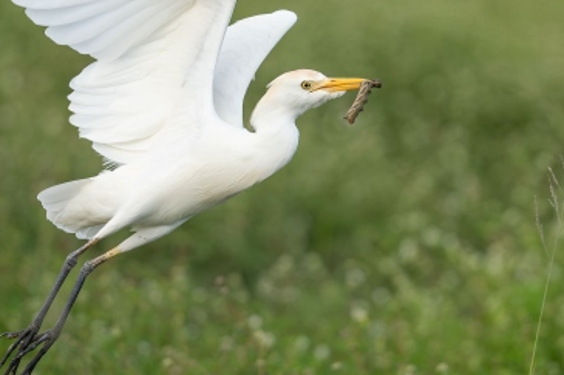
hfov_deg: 3.1
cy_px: 150
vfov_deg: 2.1
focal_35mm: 657
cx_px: 321
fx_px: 10288
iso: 1250
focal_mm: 300
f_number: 2.8
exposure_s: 1/4000
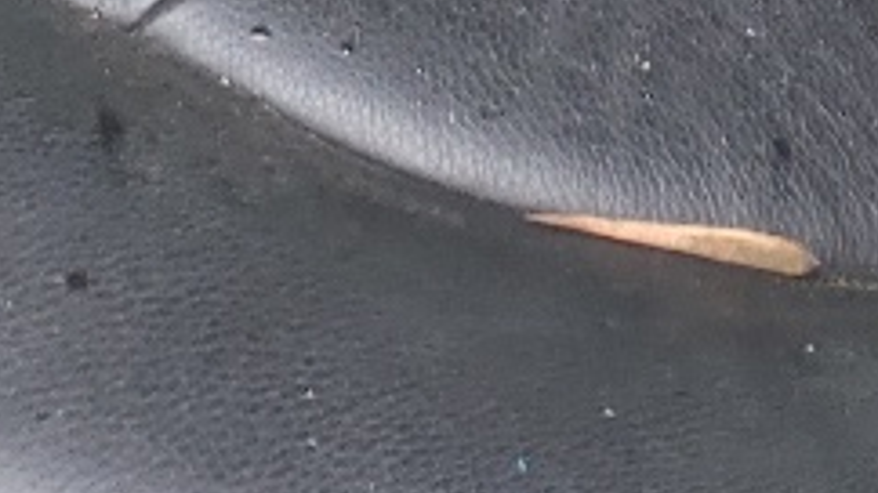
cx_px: 555
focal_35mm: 187
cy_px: -1675
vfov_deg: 5.4
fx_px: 4353
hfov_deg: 11.5
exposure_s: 1/120
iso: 53
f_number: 1.5
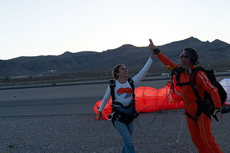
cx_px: 186
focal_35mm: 41
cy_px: 85
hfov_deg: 44.9
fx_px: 262
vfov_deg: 32.5
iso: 1250
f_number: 5.6
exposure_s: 1/2000
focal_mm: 24
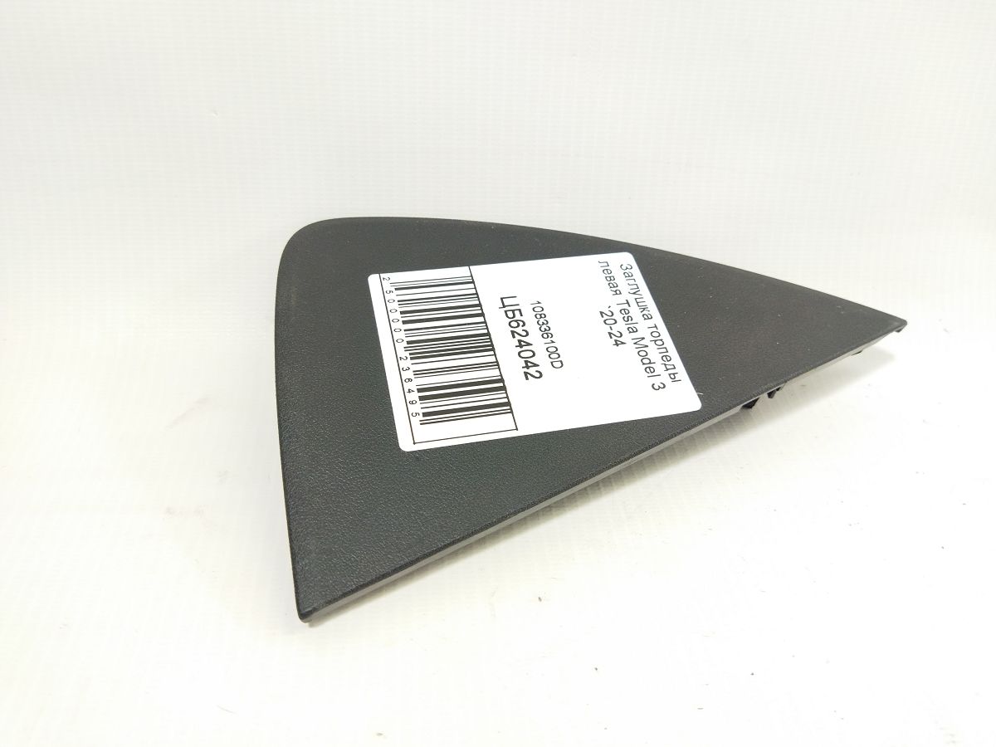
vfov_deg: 51.4
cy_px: 374
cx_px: 498
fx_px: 777
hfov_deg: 65.3
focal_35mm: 27
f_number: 1.79
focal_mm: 4.71
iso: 182
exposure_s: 1/100
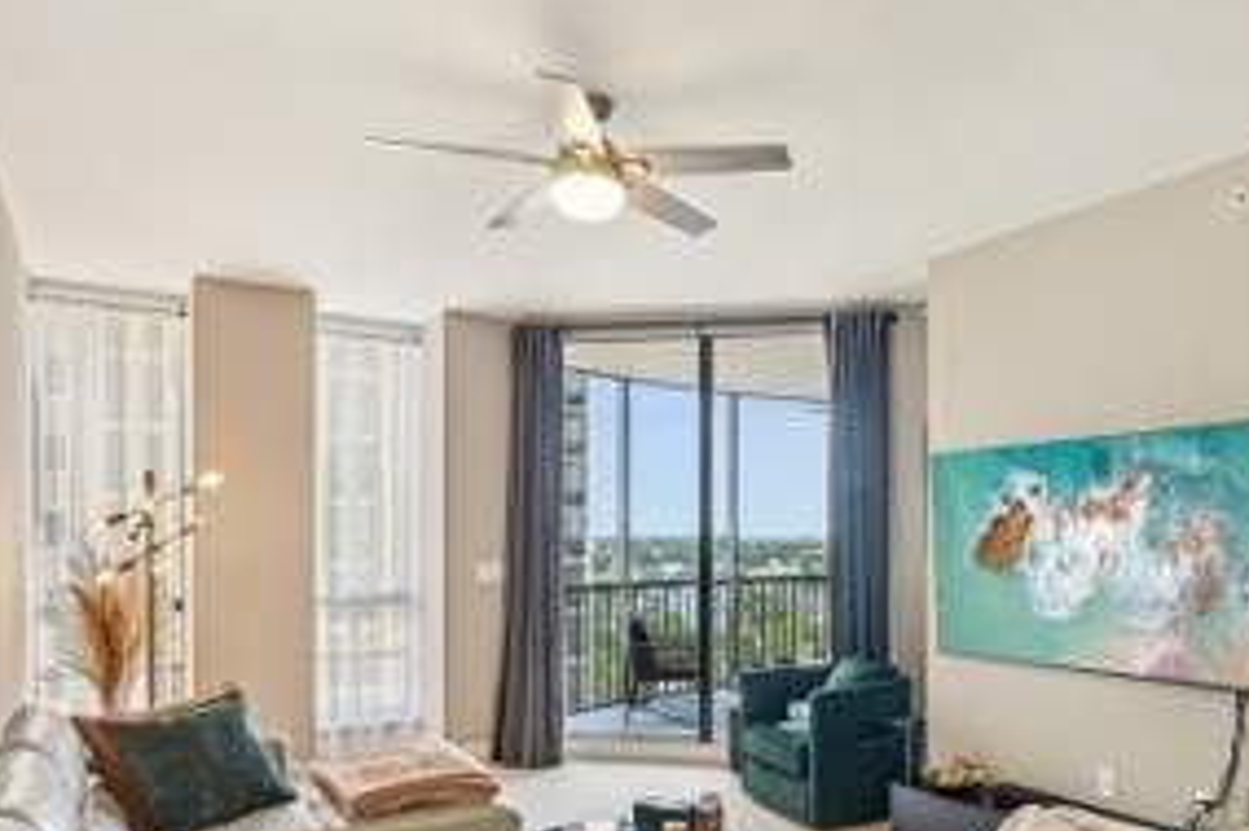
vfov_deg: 46.0
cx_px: 752
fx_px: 965
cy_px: 539
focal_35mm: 28
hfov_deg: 65.2
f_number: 8
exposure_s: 1/13
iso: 400
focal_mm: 16.5
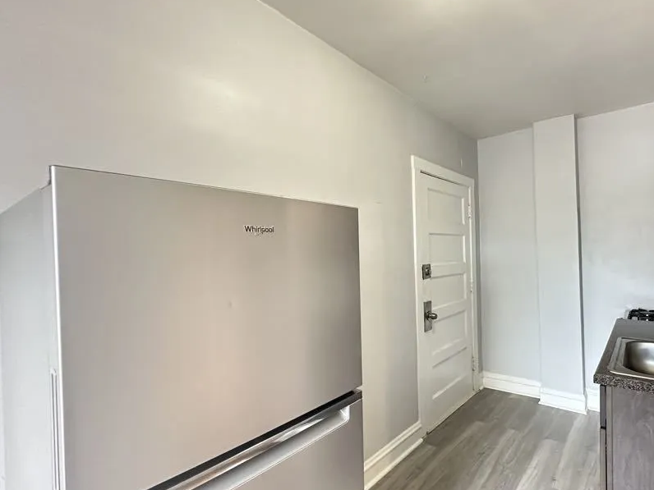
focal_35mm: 18
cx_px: 420
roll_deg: +1.4
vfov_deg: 71.5
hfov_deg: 85.5
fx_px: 340
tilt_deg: -0.6
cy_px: 258
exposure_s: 1/60
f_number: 2.2
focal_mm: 2.22
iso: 500
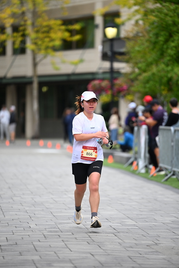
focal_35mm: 200
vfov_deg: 10.3
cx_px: 90
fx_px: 1491
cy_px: 134
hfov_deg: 6.9
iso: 640
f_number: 2.8
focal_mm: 200
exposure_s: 1/2000
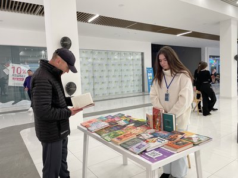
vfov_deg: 53.1
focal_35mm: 26
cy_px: 89
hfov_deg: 67.3
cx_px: 119
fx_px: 179
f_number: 1.6
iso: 80
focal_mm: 4.2
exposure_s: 1/50
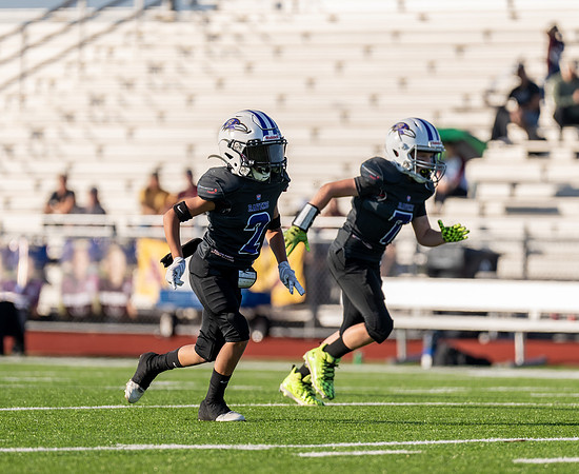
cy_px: 259
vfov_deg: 3.7
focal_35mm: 421
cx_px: 312
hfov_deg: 4.6
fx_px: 7276
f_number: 2.8
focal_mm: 200
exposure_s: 1/1250
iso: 100
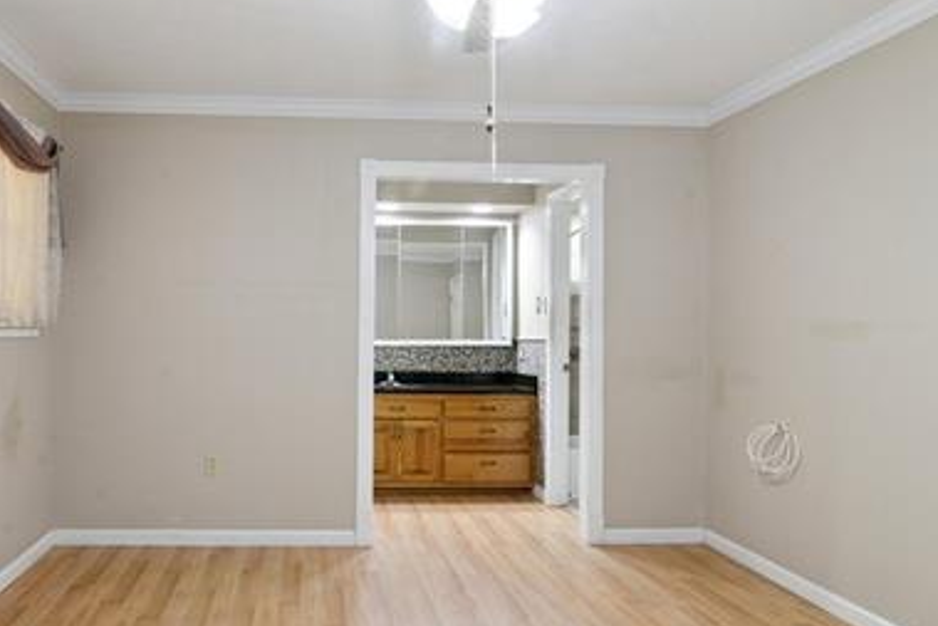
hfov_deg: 66.4
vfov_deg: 47.9
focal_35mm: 27
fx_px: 704
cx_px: 354
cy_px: 329
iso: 400
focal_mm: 16
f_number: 13
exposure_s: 1/2.5
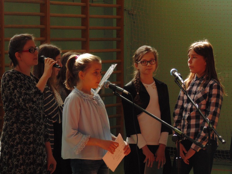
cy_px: 87
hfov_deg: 12.7
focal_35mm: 155
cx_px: 116
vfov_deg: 9.6
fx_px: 1039
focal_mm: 27.8
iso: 200
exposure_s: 1/60
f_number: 5.2
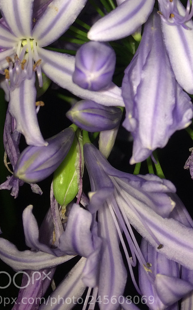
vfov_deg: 32.2
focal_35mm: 60
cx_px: 184
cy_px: 27
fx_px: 505
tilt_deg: +5.2
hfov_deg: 21.0
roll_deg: +0.6
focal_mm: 4.15
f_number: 2.2
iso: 32
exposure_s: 1/138
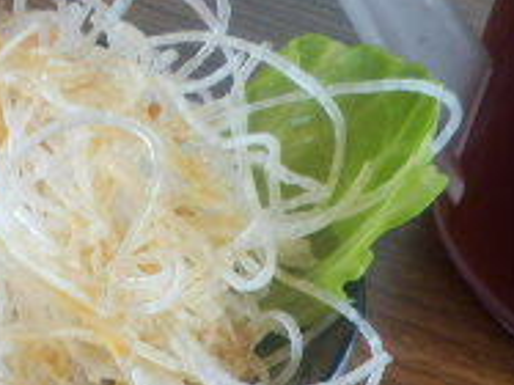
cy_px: 583
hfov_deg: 13.0
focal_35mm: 144
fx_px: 2137
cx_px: -258
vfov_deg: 10.0
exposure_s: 1/40
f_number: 4
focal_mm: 7.4
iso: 125
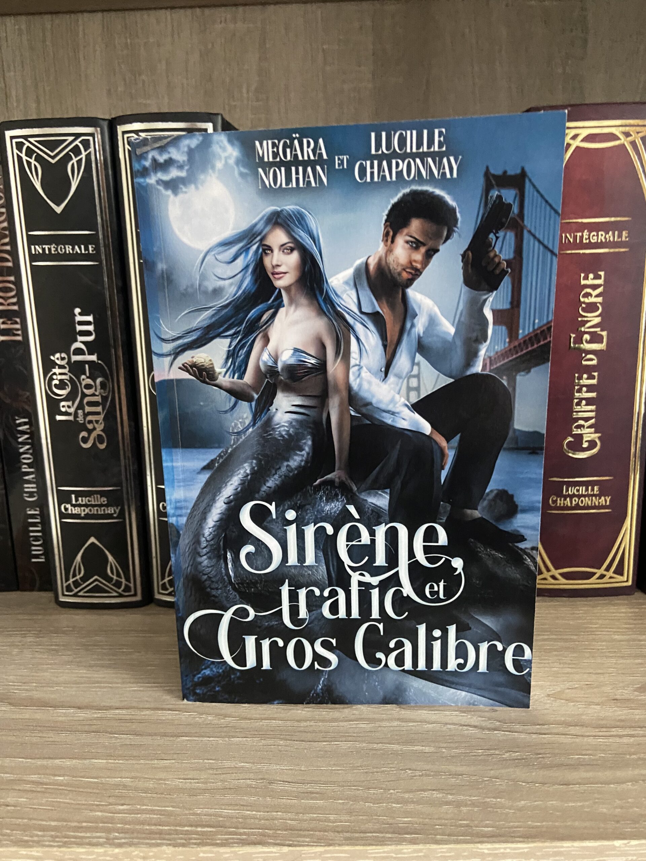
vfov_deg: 67.3
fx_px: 647
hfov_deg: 53.1
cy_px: 430
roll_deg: +0.8
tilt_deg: -13.7
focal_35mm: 26
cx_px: 323
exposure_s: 1/31
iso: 640
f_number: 1.8
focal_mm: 4.25
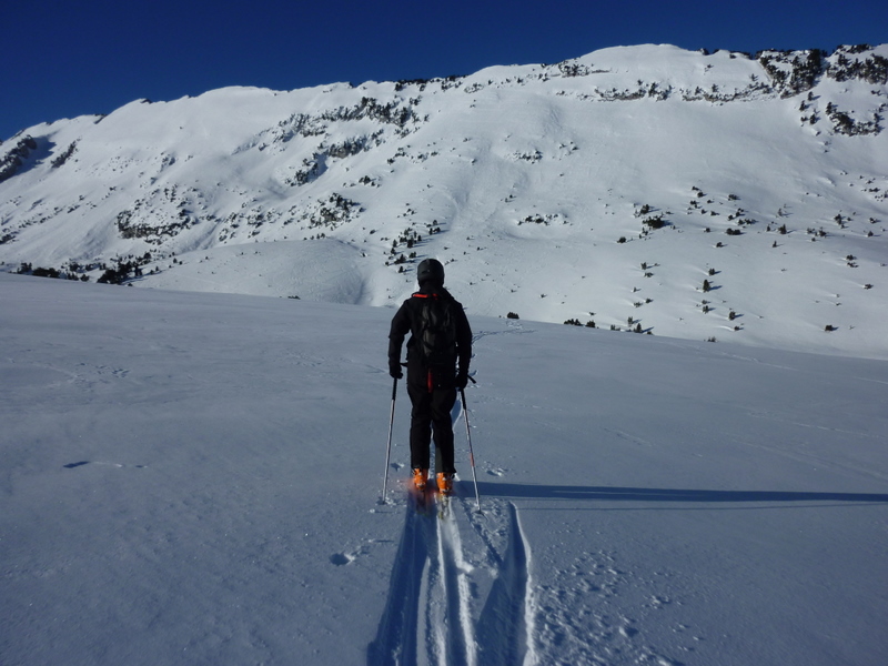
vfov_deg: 54.9
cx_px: 444
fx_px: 641
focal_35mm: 25
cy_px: 333
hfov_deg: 69.4
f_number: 10
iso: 80
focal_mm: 4.5
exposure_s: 1/320
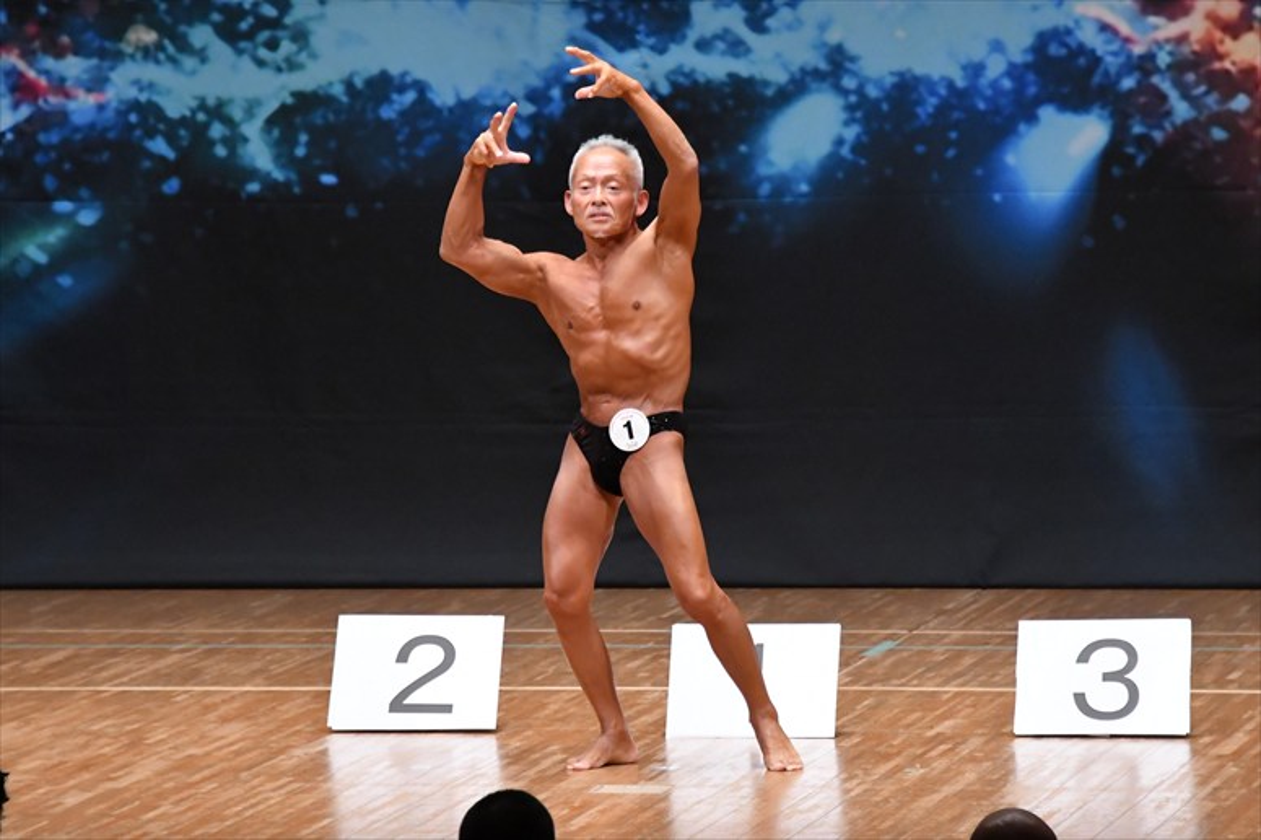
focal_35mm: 285
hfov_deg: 7.2
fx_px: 9978
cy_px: 420
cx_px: 630
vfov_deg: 4.8
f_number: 5.6
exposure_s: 1/400
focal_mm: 190
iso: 6400
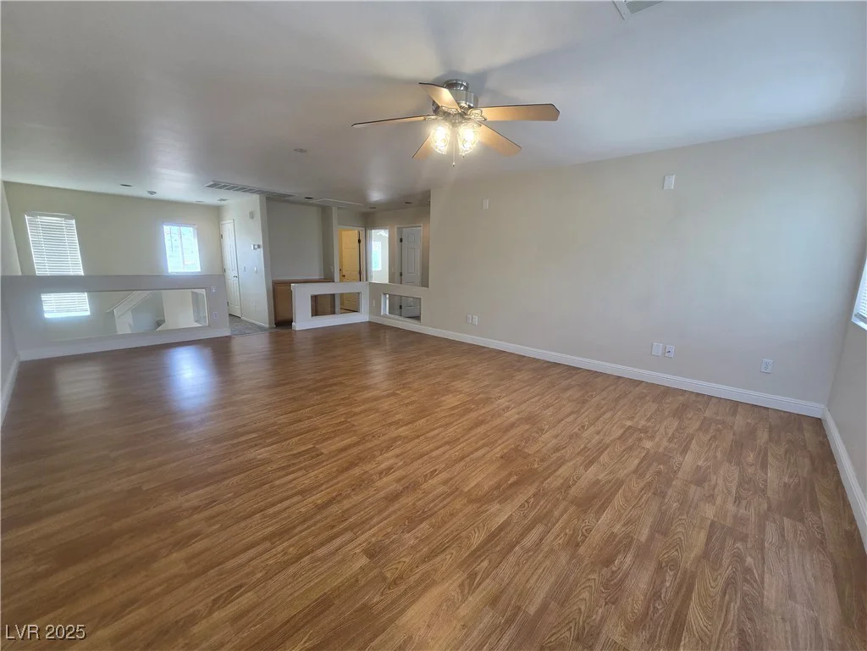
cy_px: 326
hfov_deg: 106.2
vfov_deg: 89.9
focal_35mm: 13
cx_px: 434
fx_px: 326
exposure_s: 1/120
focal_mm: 2.2
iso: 80
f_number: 2.2
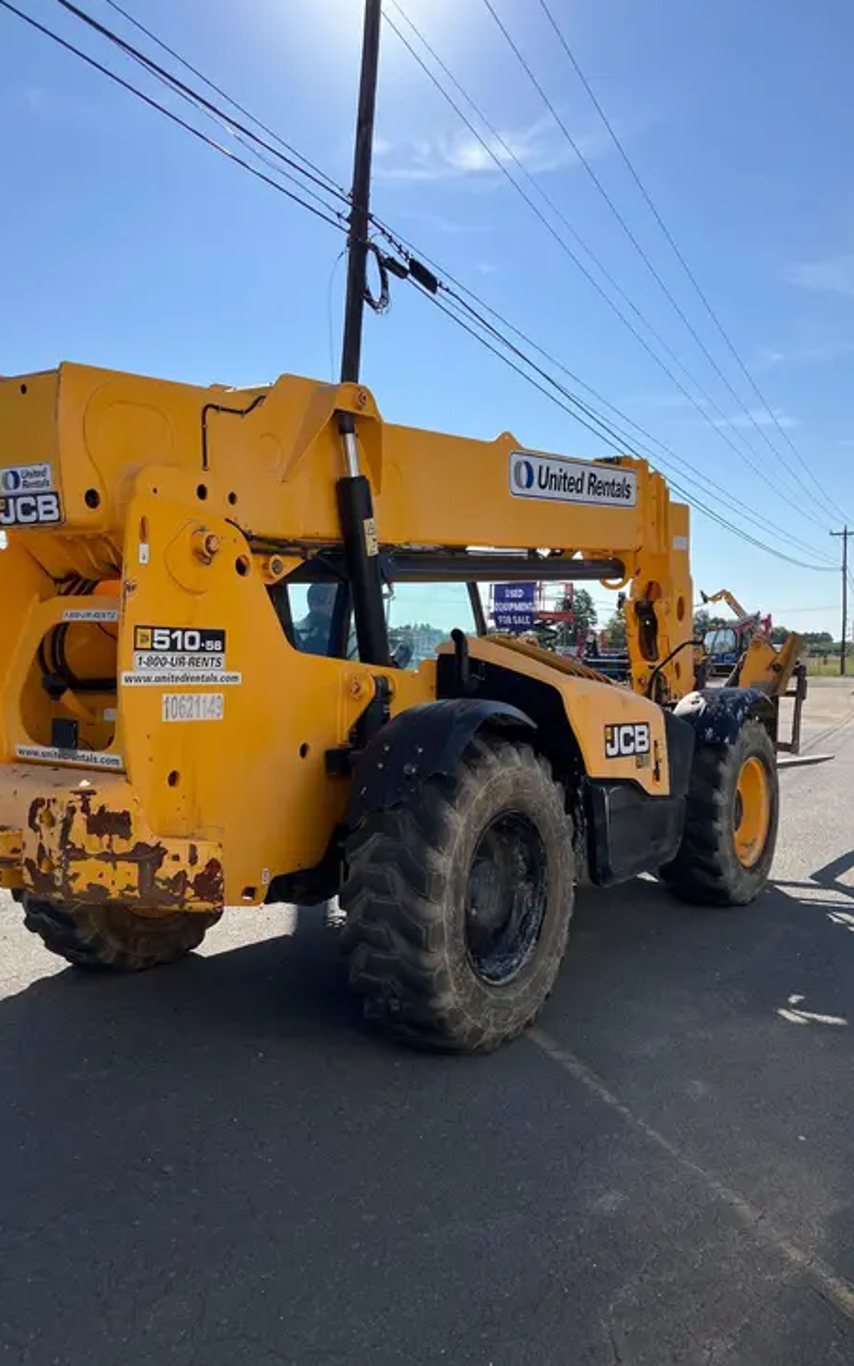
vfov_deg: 62.9
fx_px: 1117
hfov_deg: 41.8
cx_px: 409
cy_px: 677
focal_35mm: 30
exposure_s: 1/2433
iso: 32
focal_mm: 3.99
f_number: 1.8
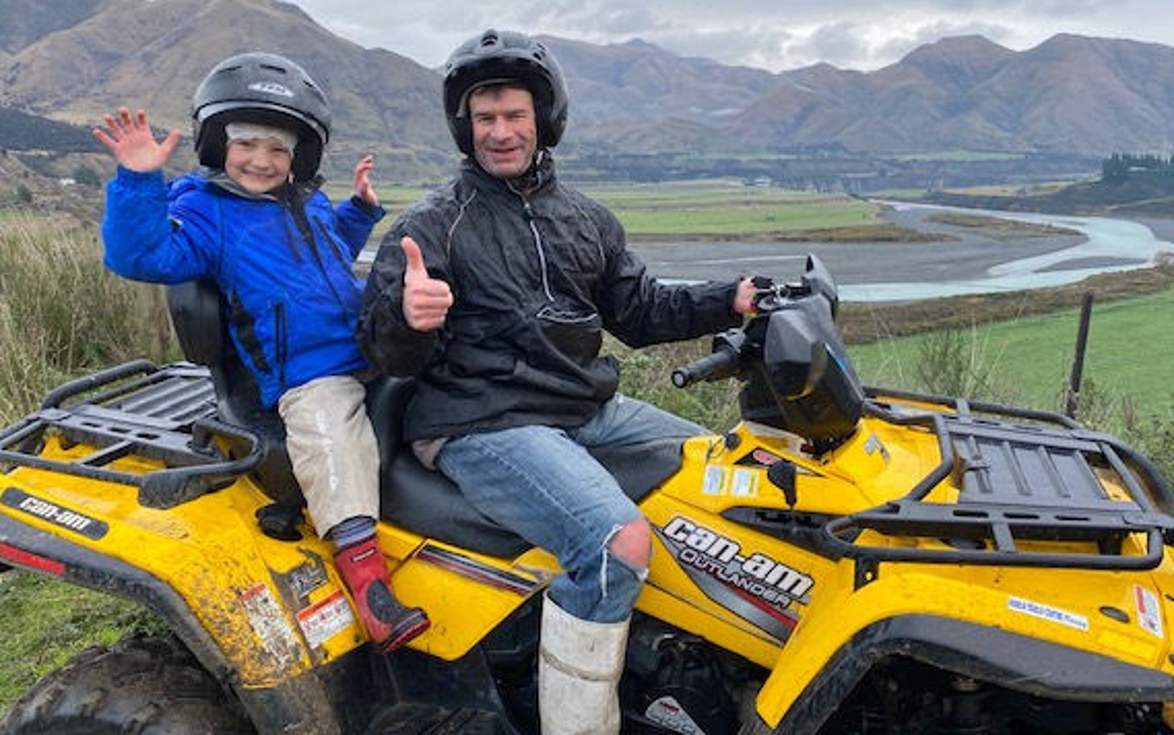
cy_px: 324
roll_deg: -1.2
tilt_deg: -8.4
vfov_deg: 40.6
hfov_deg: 61.2
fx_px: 992
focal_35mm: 31
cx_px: 613
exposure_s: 1/510
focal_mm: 4.25
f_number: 1.8
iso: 32
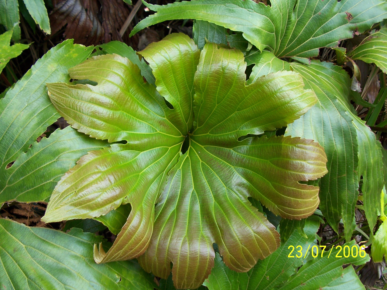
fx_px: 391
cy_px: 145
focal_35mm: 35
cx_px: 194
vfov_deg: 40.7
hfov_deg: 52.6
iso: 80
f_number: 2.8
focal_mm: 6
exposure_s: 1/125
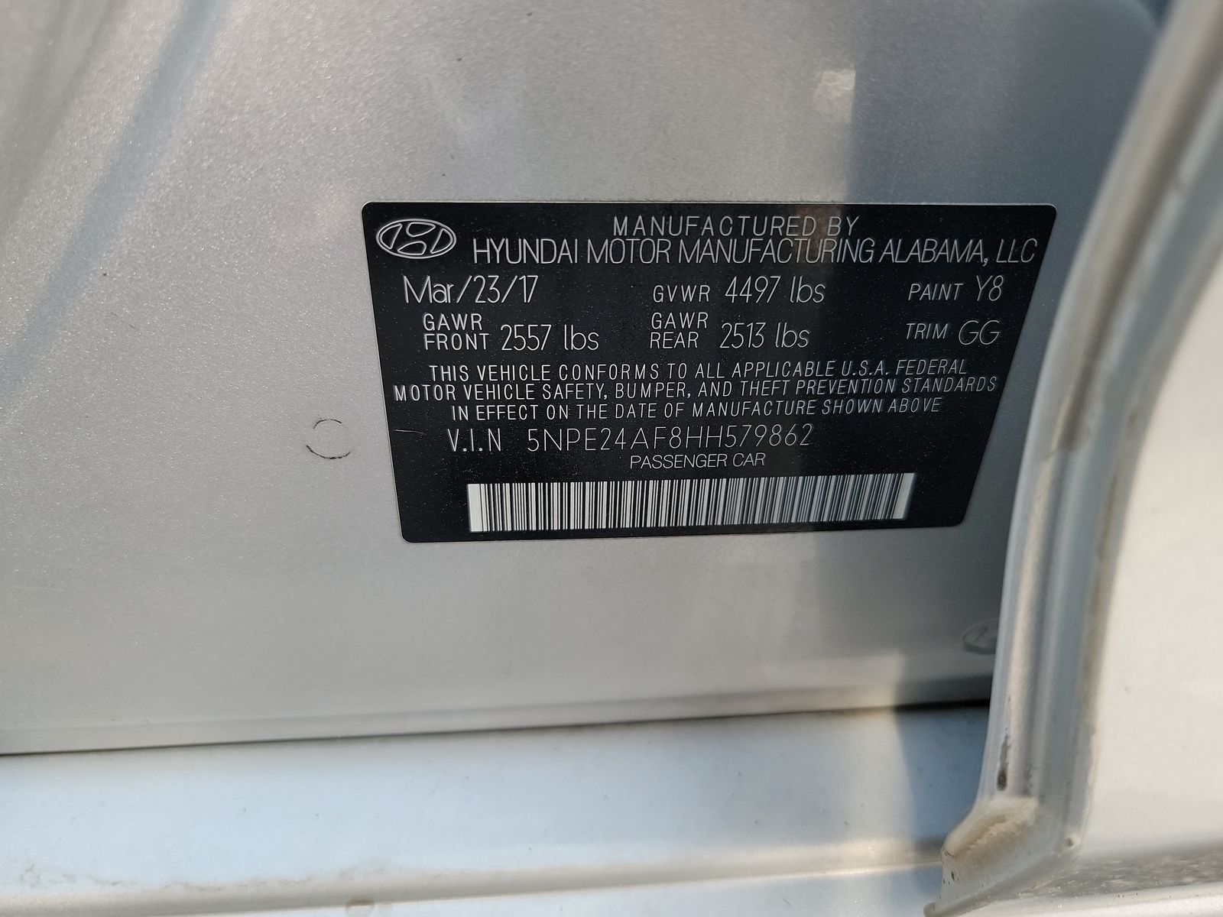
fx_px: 848
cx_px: 612
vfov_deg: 56.8
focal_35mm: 24
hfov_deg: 71.6
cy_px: 458
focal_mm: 6.7
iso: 69
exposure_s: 1/119
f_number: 1.8
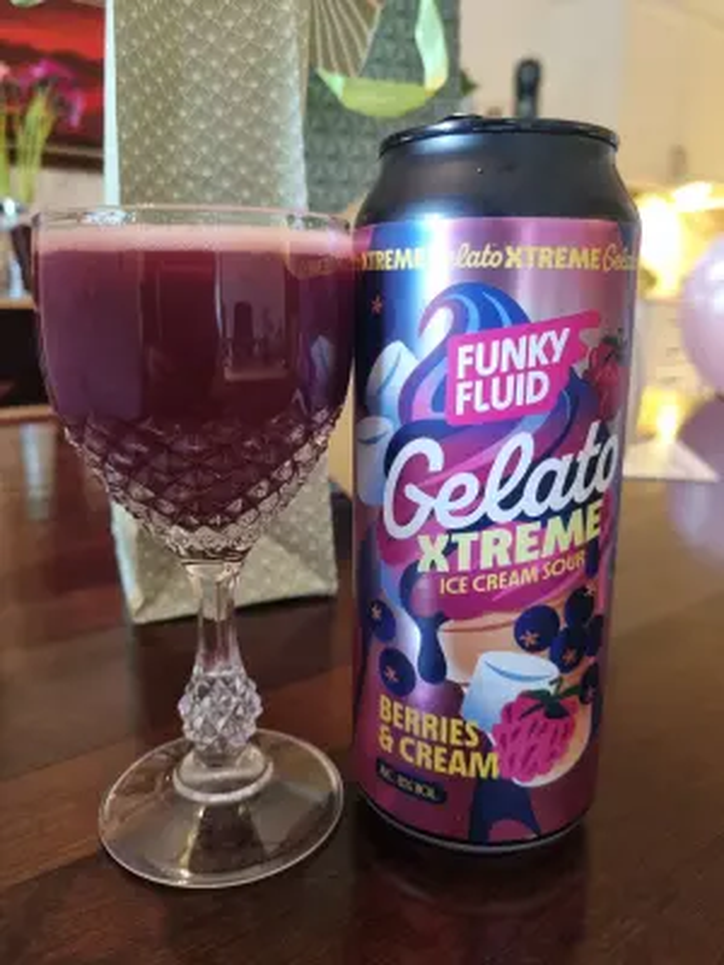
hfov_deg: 53.1
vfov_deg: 67.3
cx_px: 362
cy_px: 482
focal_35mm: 26
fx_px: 725
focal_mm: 5.4
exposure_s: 1/50
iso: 640
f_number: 1.8
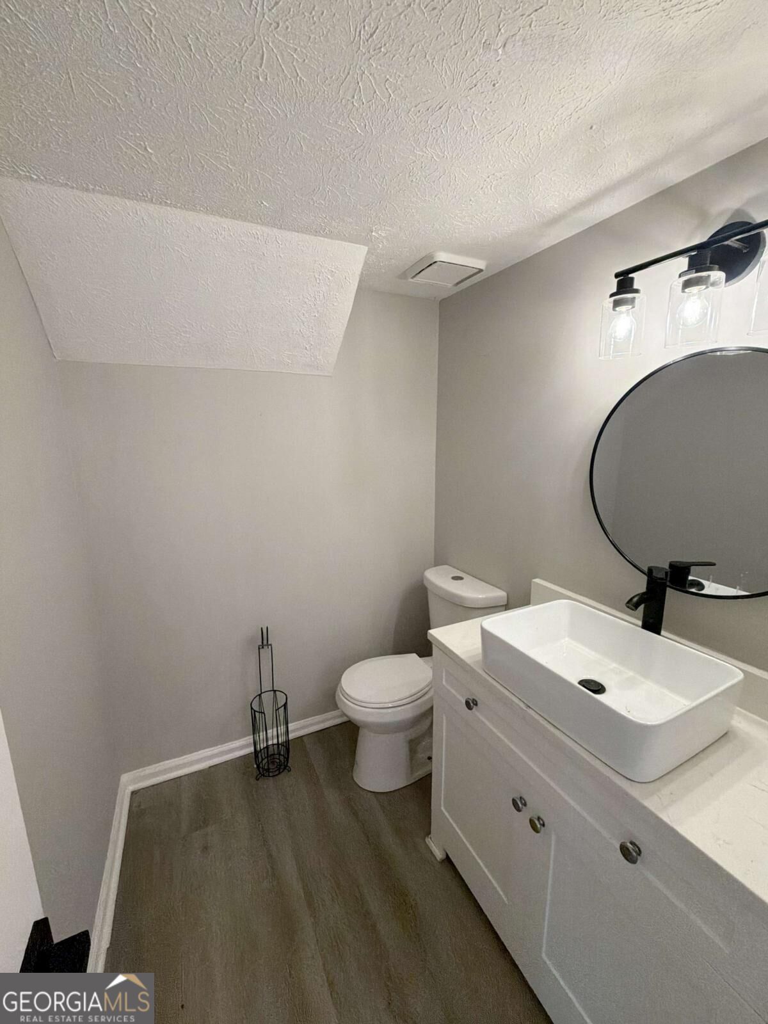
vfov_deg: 102.1
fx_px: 414
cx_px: 384
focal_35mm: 14
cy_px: 512
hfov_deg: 85.7
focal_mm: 2.22
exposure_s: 1/120
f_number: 2.2
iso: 250
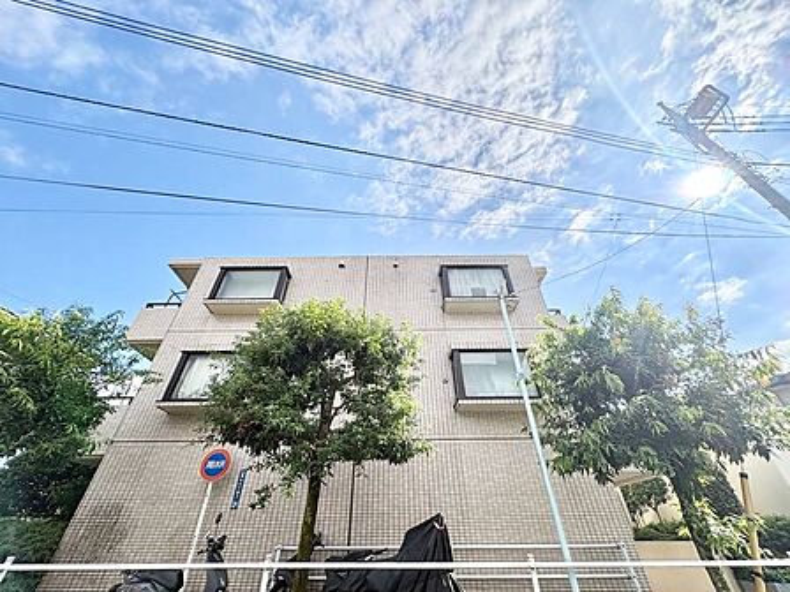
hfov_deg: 102.1
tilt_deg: +38.3
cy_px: 296
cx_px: 395
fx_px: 320
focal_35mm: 14
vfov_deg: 85.7
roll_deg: +1.3
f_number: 2.2
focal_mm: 2.22
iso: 50
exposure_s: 1/1927
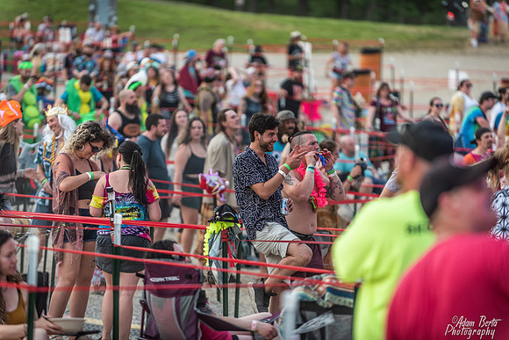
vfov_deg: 6.9
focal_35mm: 200
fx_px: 2828
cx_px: 254
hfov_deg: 10.3
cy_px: 170
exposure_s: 1/320
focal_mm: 200
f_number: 2.8
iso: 500
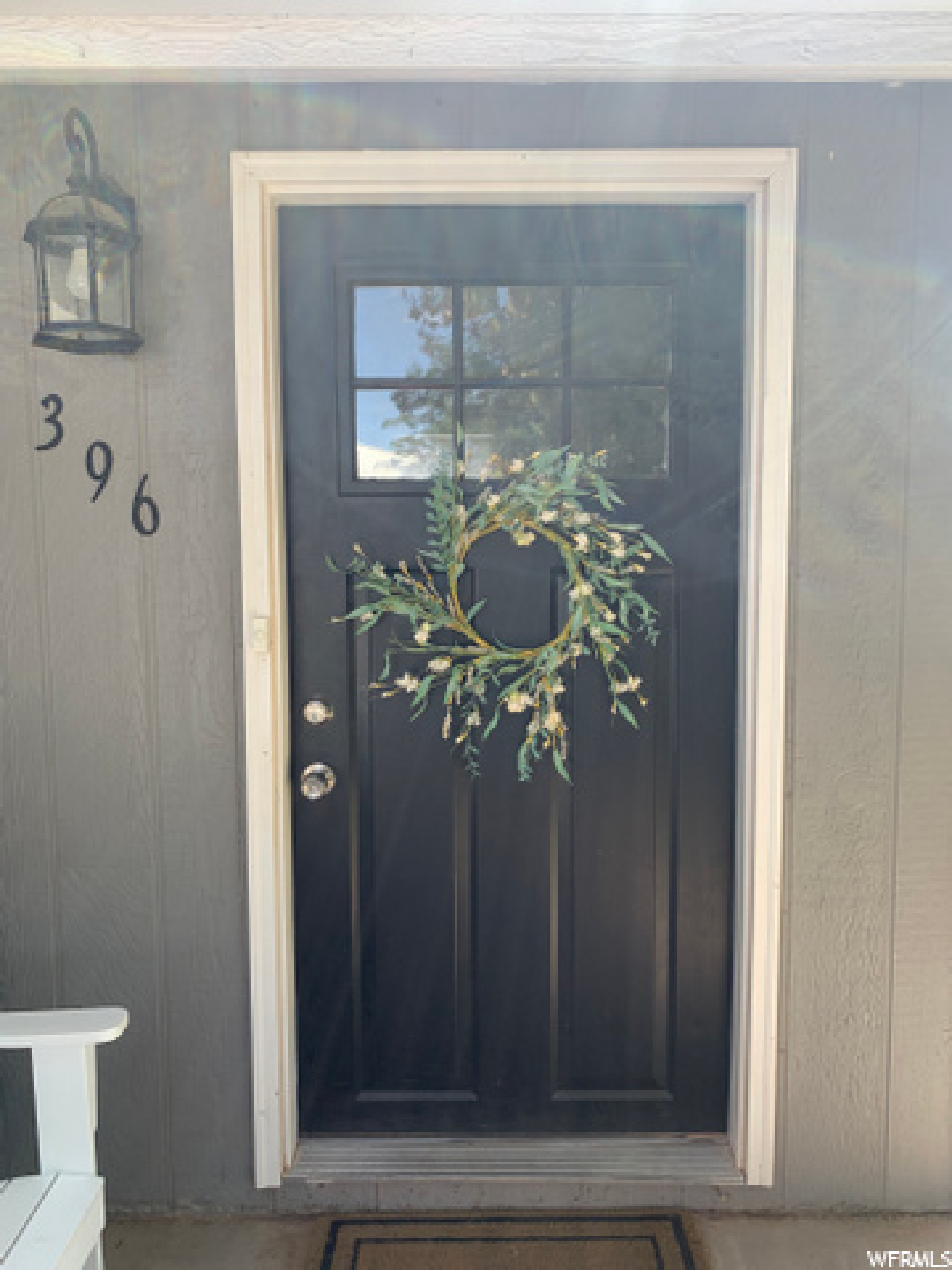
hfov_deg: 53.1
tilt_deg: -4.4
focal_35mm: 26
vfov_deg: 67.3
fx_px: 953
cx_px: 476
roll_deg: +2.0
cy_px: 635
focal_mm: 4.25
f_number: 1.8
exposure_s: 1/363
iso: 25
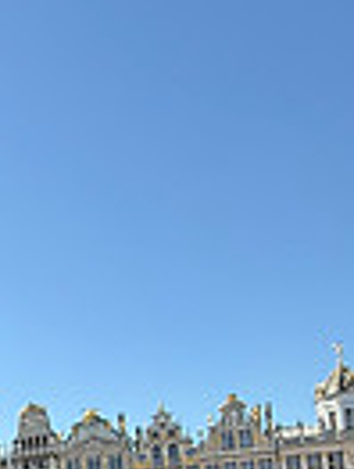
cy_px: 530
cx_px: -197
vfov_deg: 33.8
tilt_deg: +5.8
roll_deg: +1.6
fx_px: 651
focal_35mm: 48
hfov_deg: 23.4
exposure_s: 1/472
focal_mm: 2.22
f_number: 2.2
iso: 64
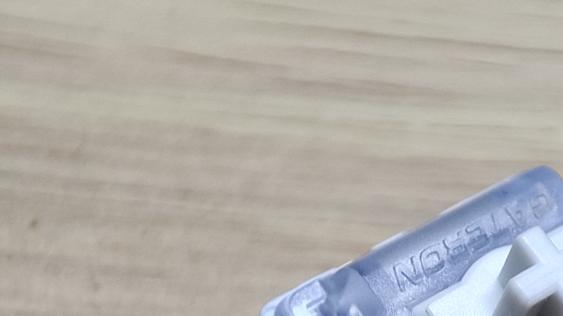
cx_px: 504
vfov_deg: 12.6
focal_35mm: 94
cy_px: 362
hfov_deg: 22.2
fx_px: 1403
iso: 100
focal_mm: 4.03
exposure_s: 1/50
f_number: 2.4
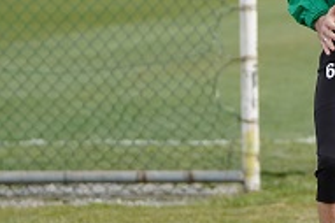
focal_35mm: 570
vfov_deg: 2.4
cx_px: 328
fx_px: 5299
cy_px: 97
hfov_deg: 3.6
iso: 640
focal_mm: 181
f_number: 5.6
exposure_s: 1/2000
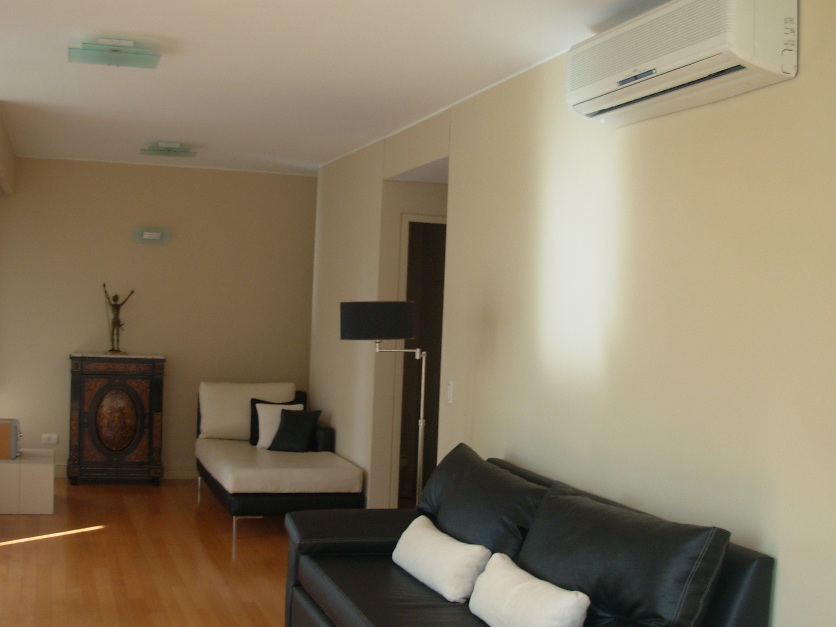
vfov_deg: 32.2
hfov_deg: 42.1
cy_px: 338
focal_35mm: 45
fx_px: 1087
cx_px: 397
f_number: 2.9
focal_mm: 6.3
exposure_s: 1/78.3
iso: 50
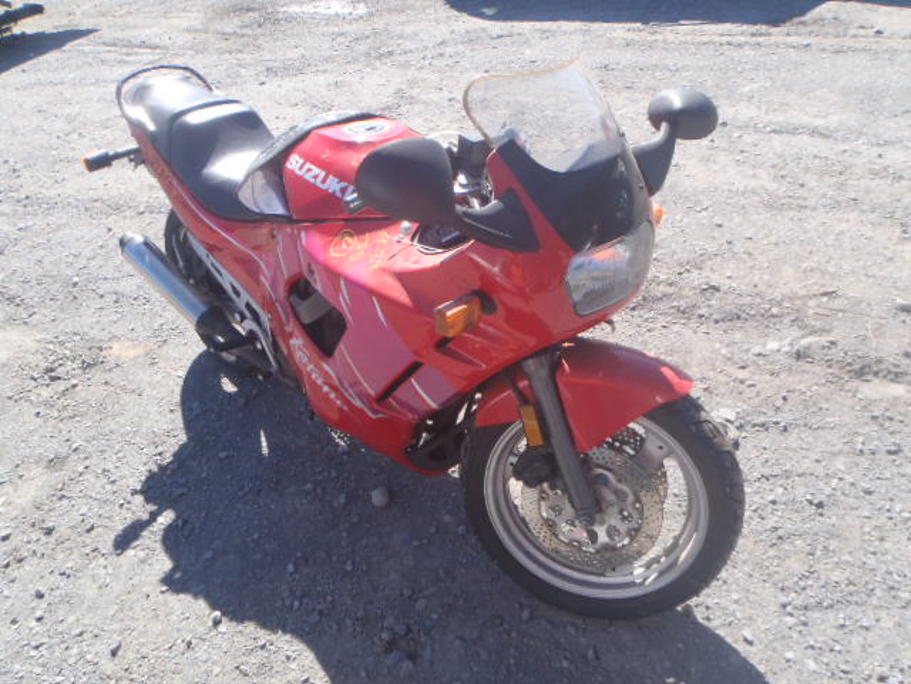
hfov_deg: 63.4
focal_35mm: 28
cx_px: 456
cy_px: 342
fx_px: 737
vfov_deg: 49.7
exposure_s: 1/200
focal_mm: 5
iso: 80
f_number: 4.5
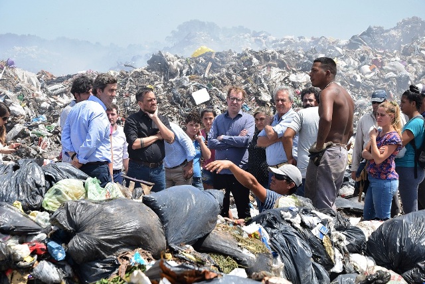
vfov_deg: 17.5
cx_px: 212
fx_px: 921
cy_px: 142
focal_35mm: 78
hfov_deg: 26.0
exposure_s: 1/400
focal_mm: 52
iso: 200
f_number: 8
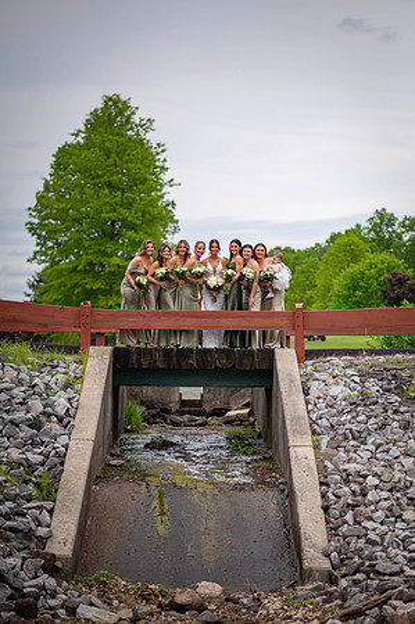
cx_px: 208
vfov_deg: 23.9
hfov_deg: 16.0
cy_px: 312
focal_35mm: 85
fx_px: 1473
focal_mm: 85
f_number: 2.2
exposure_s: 1/8000
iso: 160
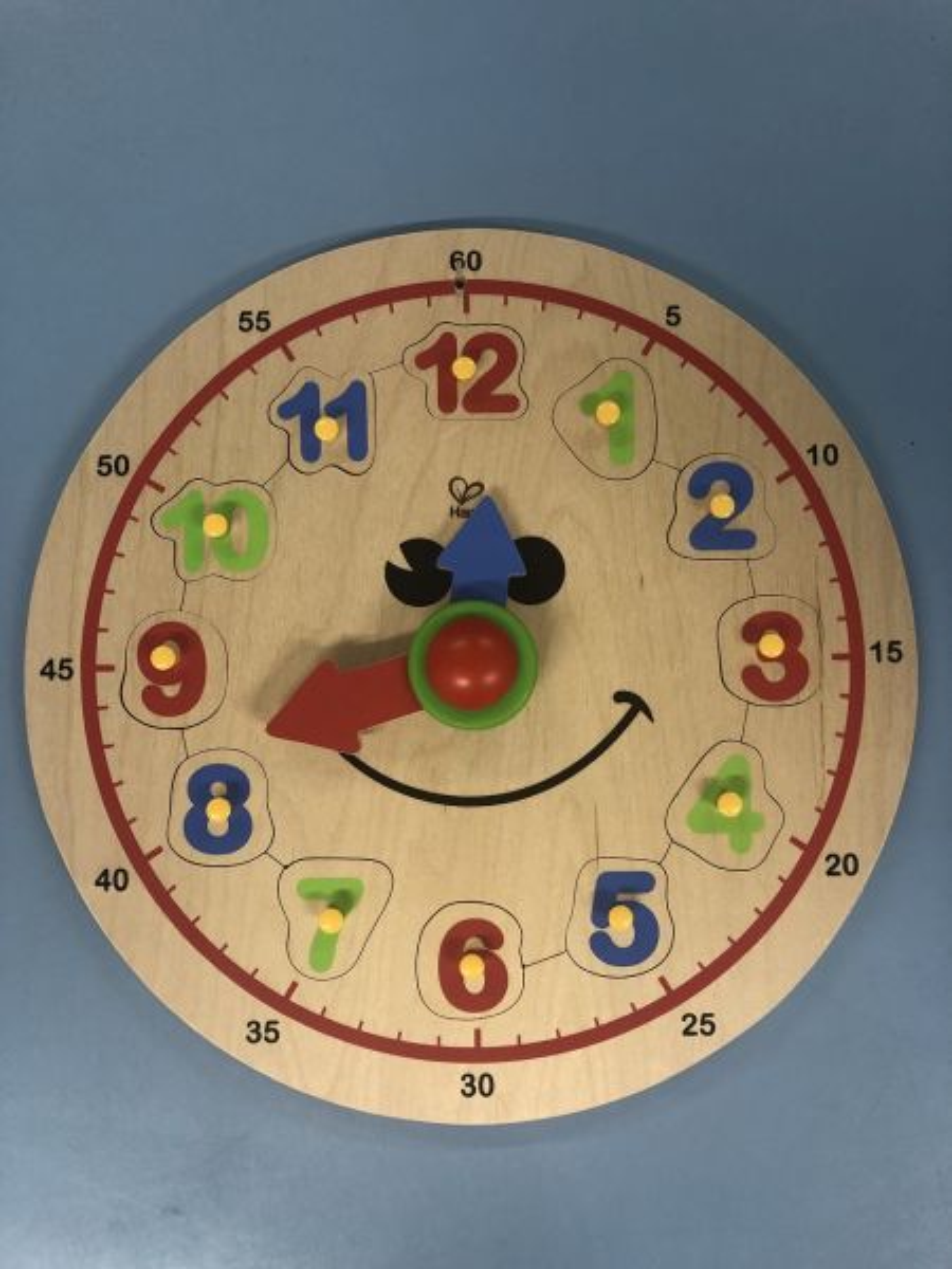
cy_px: 634
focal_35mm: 28
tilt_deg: -85.1
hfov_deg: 49.7
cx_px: 476
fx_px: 1027
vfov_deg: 63.4
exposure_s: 1/17
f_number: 1.8
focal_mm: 3.99
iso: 40
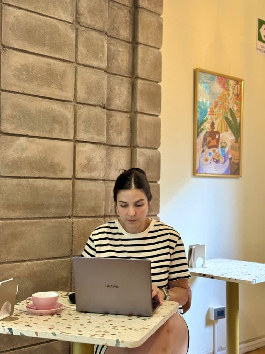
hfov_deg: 30.3
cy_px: 177
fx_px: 490
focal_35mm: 48
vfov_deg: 39.7
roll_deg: -0.6
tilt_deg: +1.9
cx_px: 132
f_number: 1.78
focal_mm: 6.76
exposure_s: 1/60
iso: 160
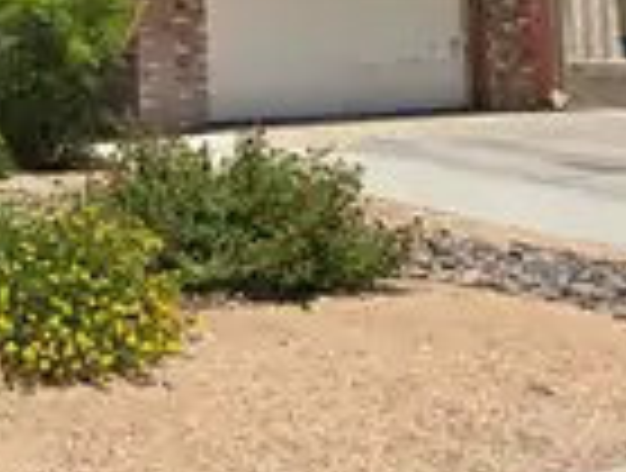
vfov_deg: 21.2
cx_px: -252
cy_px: -54
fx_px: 1197
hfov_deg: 24.4
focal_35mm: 66
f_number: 1.7
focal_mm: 6.3
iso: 12
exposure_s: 1/1205
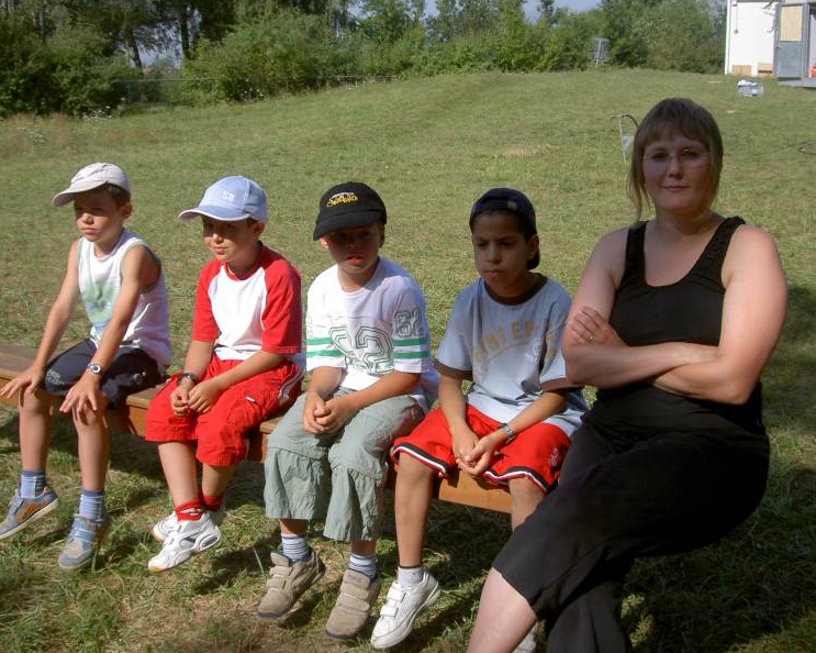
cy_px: 325
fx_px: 990
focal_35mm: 41
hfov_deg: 44.8
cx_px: 420
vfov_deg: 36.5
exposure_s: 1/500
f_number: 4.7
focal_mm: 8
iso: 100
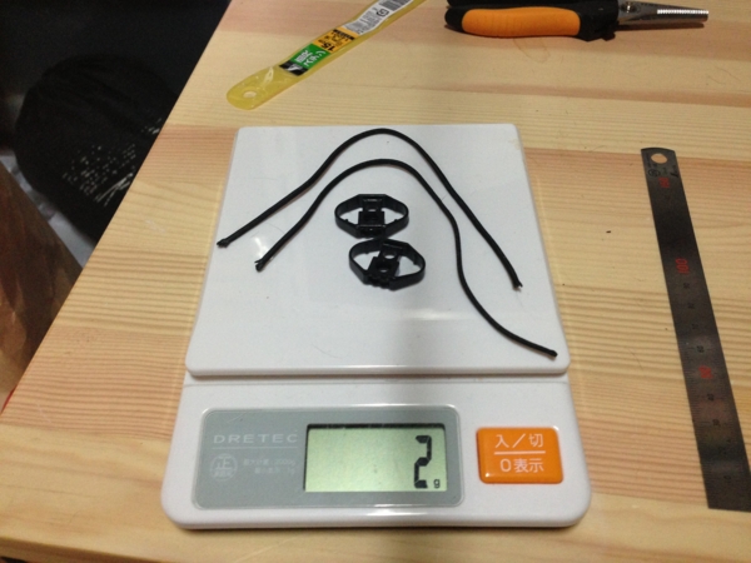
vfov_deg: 42.9
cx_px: 376
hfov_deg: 55.4
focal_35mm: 33
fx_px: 716
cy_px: 282
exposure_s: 1/20
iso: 200
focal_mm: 4.13
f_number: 2.4
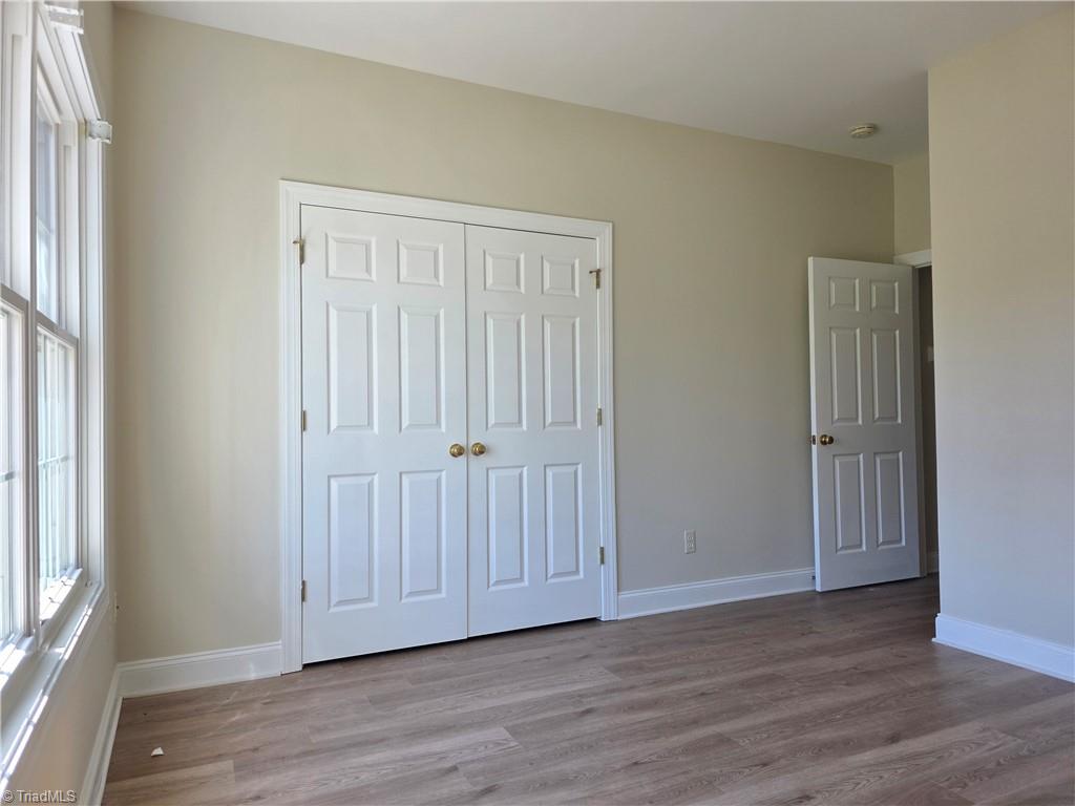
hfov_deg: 73.9
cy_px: 403
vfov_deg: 58.9
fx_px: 714
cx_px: 538
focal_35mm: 23
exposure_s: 1/180
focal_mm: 6.3
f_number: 1.7
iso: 100
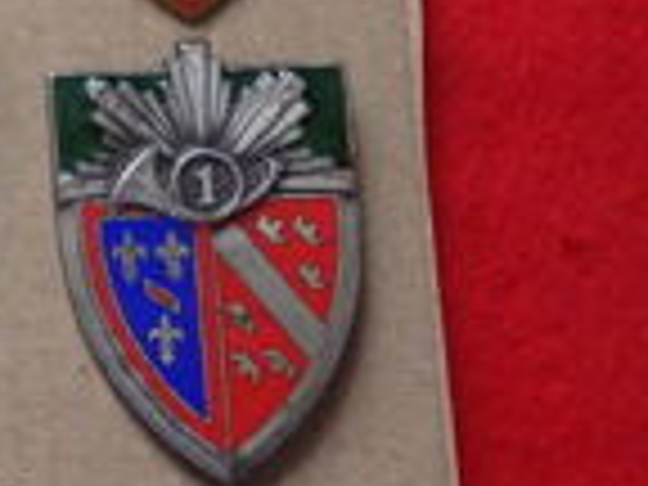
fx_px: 1872
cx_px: -360
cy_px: -126
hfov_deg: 17.4
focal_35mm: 100
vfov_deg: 14.3
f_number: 3.3
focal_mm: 5.5
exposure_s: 1/25
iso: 800
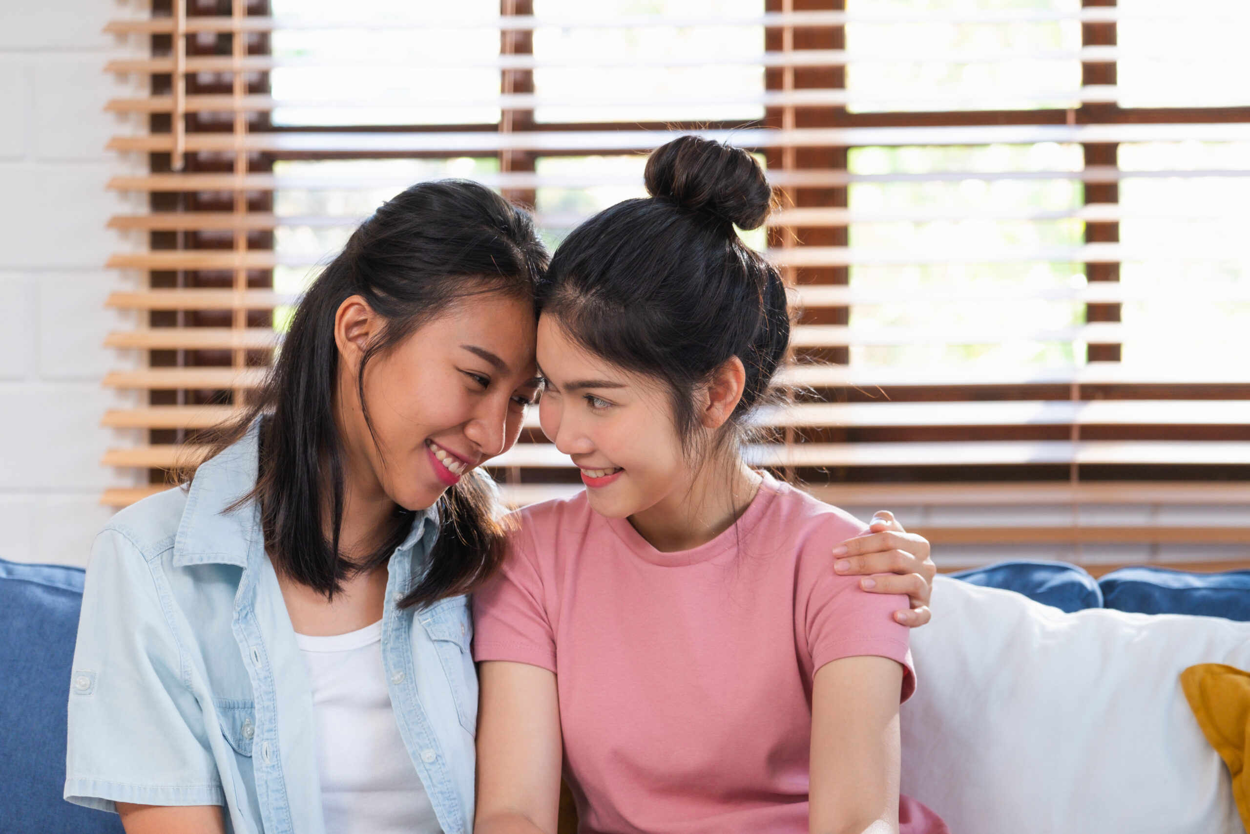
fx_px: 3299
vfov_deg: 14.4
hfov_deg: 21.5
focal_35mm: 95
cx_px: 625
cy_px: 417
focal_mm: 63.4
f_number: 2.8
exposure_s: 1/125
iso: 1000
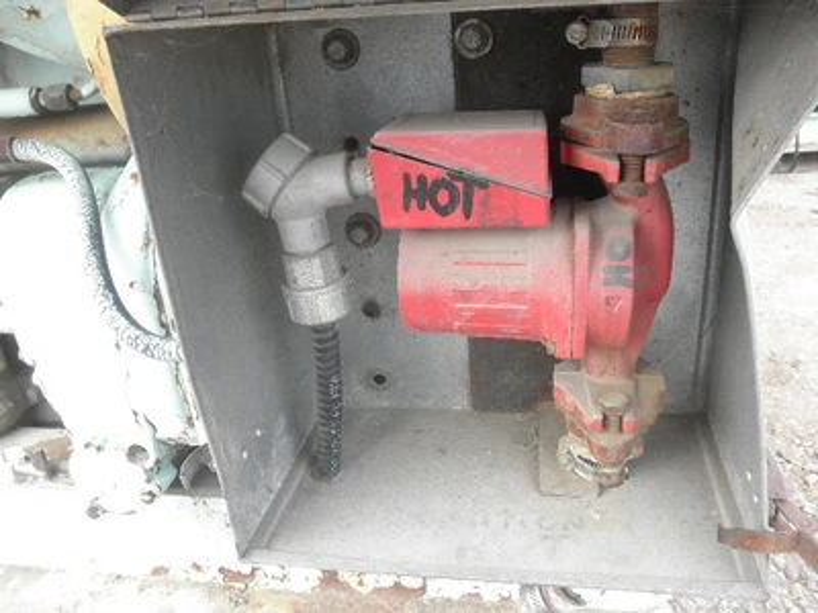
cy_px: 306
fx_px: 662
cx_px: 409
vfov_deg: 49.7
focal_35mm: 28
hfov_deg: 63.4
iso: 64
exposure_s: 1/60
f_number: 3
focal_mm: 5
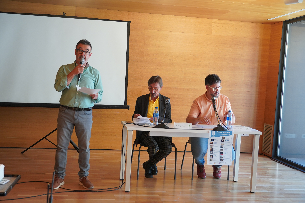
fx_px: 407
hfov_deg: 41.1
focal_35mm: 48
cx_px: 152
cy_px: 102
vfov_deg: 28.1
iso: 800
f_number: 4.5
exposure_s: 1/160
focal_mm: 32
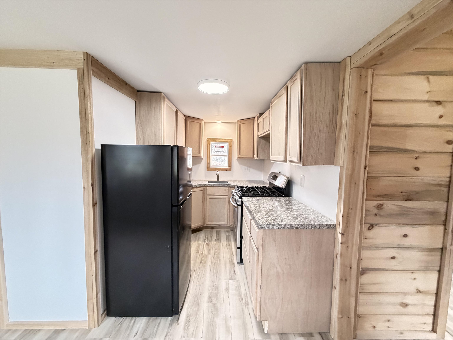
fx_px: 183
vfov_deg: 85.7
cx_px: 226
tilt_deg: -3.8
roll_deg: -0.3
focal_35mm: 14
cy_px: 170
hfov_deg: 102.1
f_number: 2.2
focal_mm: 2.22
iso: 800
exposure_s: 1/60
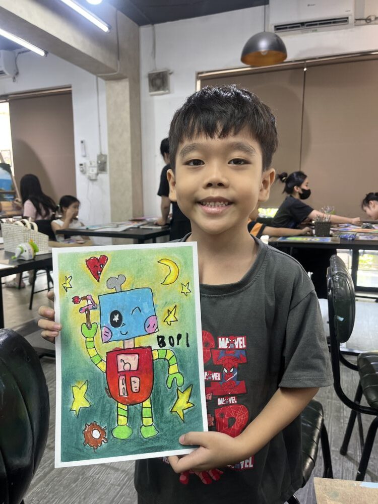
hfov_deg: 53.1
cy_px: 252
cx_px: 189
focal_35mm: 26
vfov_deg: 67.3
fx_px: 379
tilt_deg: -7.9
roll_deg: +1.5
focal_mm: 5.1
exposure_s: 1/100
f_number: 1.6
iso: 100
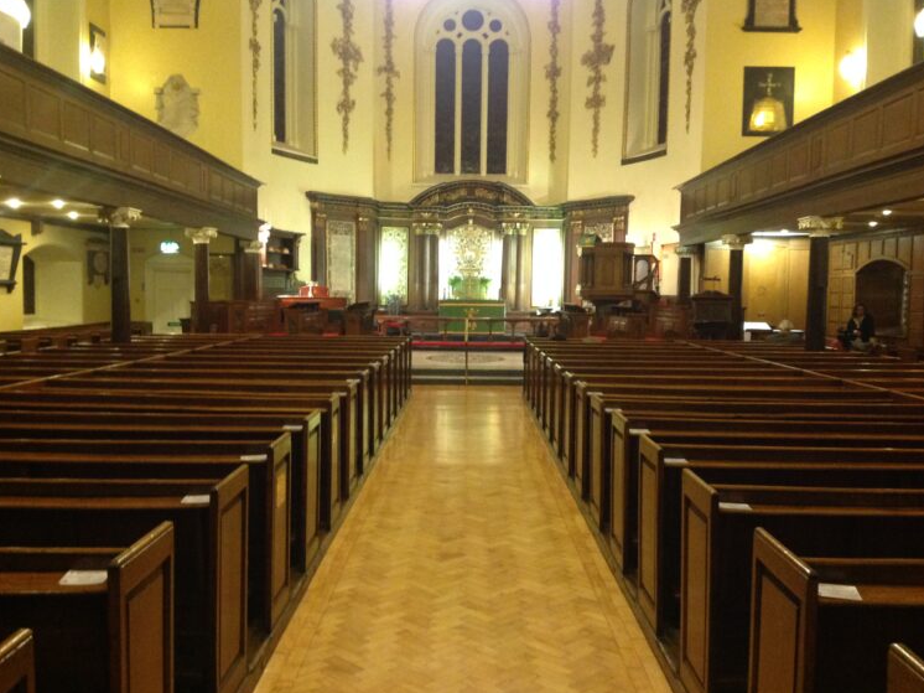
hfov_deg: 51.4
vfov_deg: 39.6
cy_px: 348
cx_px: 467
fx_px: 961
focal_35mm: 36
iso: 500
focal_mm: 4.28
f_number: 2.4
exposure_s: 1/17
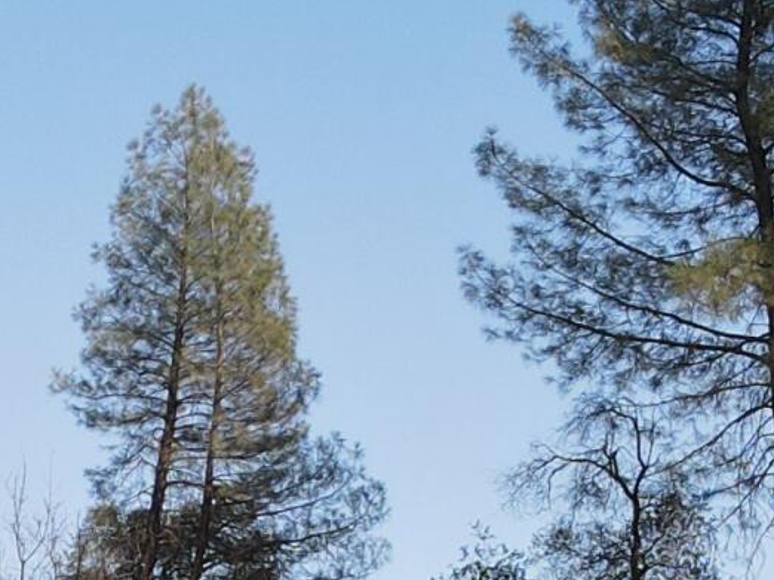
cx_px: 230
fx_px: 3084
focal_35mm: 138
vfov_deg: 10.4
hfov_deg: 14.3
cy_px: 853
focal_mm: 4.5
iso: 110
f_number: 2.8
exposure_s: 1/640
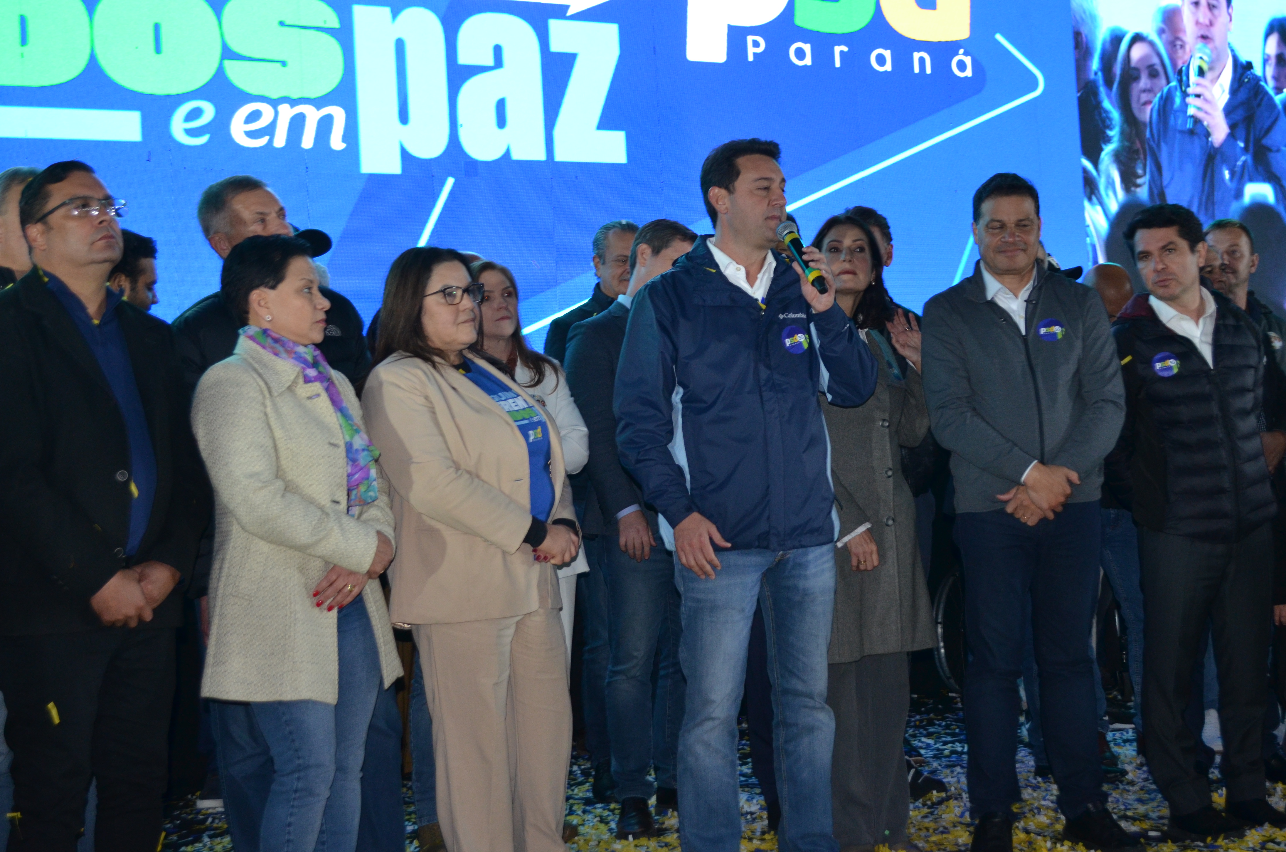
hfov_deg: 36.9
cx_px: 694
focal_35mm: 54
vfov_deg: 24.9
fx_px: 1925
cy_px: 407
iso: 800
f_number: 4.8
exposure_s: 1/60
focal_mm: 32
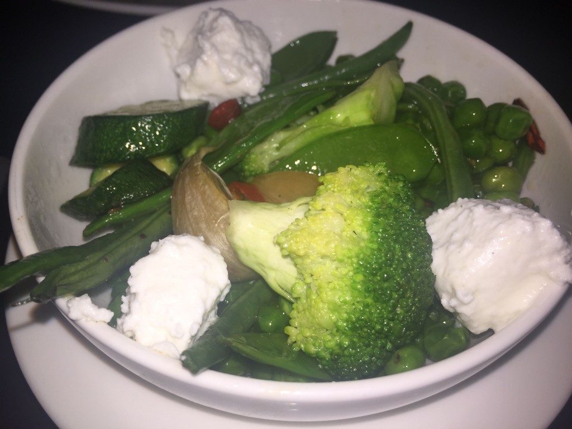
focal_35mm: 29
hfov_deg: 61.7
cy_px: 214
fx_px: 479
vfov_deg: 48.2
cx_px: 286
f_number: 2.2
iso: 32
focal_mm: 4.15
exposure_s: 1/329
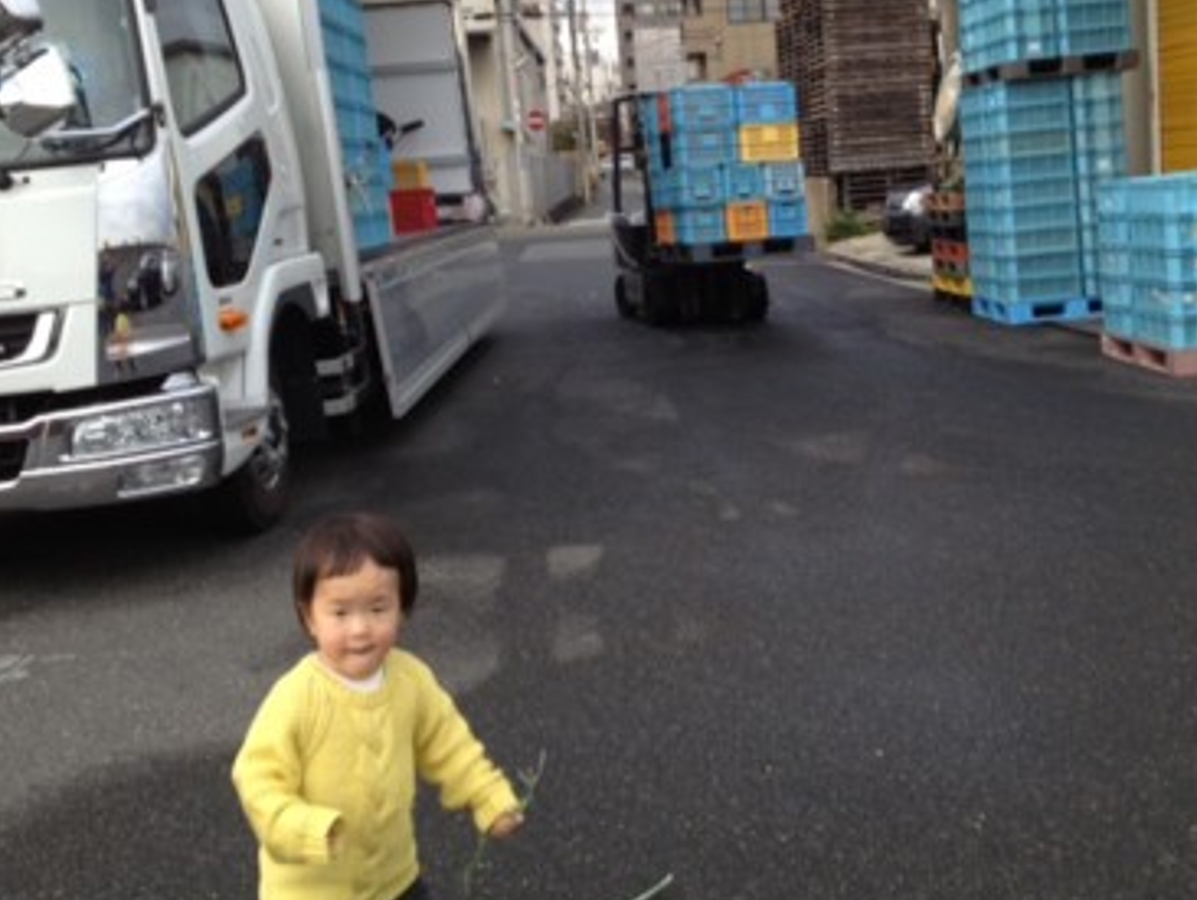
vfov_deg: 33.5
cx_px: 654
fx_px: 1488
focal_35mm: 43
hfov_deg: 43.8
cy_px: 370
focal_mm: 4.28
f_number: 2.4
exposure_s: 1/317
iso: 50
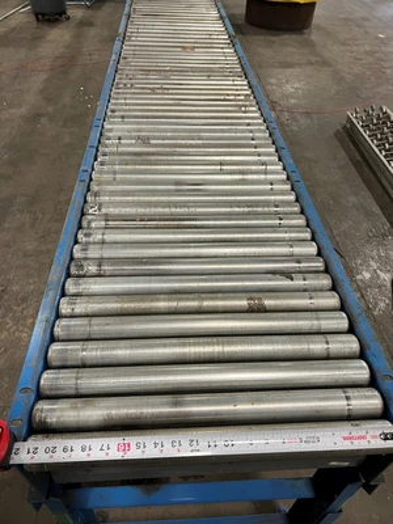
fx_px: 394
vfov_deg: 67.3
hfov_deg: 53.1
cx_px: 196
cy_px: 262
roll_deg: -2.8
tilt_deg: -43.5
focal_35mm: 26
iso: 160
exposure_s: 1/60
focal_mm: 5.7
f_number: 1.5
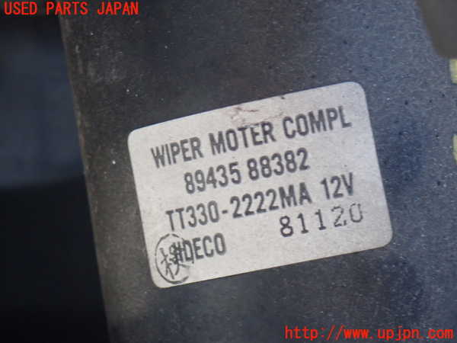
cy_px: 172
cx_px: 228
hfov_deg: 19.6
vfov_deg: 14.8
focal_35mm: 100
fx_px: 1320
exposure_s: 1/50
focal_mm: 18
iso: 800
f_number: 4.9
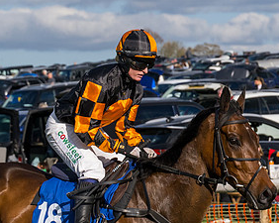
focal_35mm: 336
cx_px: 165
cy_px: 186
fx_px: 2772
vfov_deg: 4.6
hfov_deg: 5.8
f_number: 5
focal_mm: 70
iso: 400
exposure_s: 1/3200
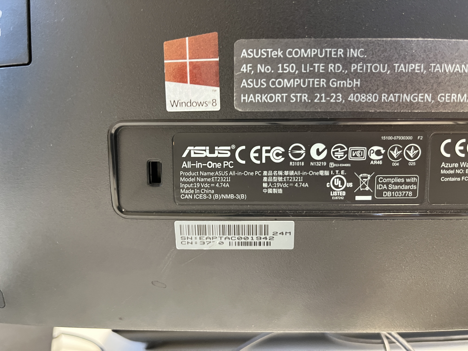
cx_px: 234
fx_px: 352
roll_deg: +1.2
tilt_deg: -4.3
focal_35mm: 26
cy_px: 176
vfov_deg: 53.1
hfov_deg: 67.3
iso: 500
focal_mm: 5.1
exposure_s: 1/50
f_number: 1.6
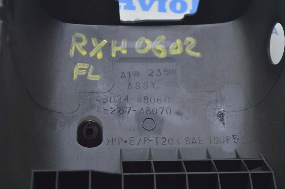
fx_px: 653
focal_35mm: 82
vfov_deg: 16.5
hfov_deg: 24.6
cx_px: 142
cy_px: 94
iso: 400
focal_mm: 55
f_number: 5.6
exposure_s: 1/20
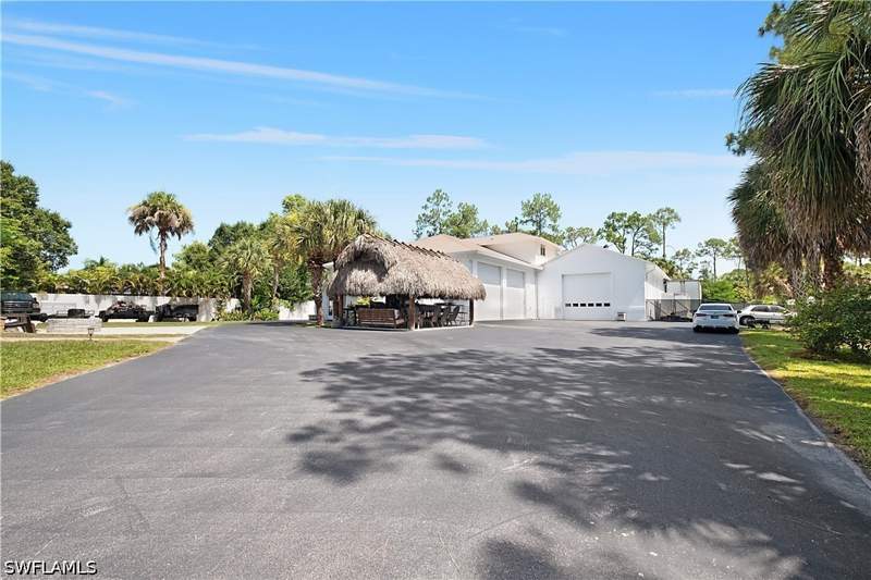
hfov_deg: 100.4
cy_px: 290
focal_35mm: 15
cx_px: 436
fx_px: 363
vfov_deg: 77.3
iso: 1250
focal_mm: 10
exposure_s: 1/1600
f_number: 7.1
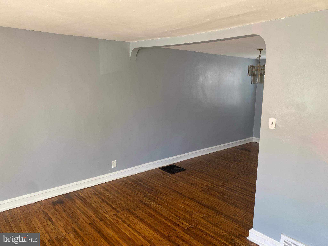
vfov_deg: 53.1
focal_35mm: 26
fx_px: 246
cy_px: 123
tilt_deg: -6.4
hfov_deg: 67.3
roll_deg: -1.7
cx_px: 164
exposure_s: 1/122
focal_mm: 4.25
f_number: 1.8
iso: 100
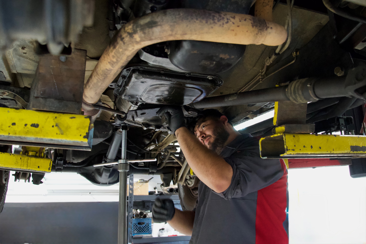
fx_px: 320
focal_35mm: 32
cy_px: 122
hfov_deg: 59.5
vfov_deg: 41.7
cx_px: 183
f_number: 4
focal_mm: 21
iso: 6400
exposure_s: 1/125
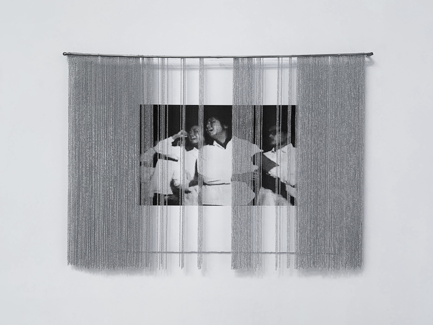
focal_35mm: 26
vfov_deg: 53.1
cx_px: 216
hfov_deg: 67.3
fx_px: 325
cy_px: 162
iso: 100
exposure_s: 1/86
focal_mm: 4.25
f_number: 1.8
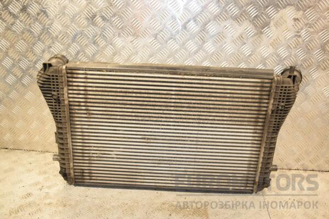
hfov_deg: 57.2
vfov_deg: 40.0
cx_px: 164
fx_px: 302
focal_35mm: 33
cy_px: 110
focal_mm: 22
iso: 800
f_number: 5
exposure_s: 1/200
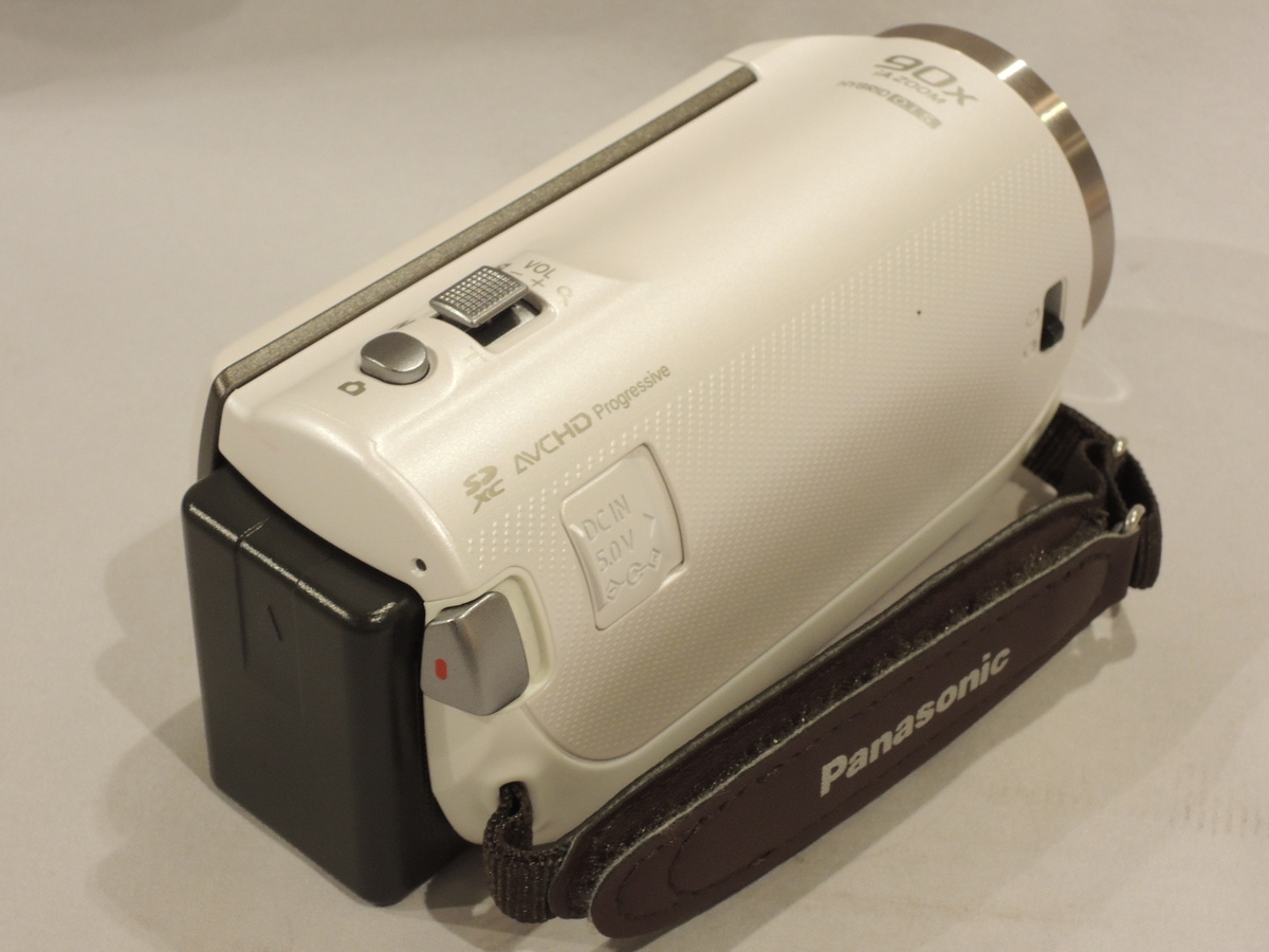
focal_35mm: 77
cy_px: 476
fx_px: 2823
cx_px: 634
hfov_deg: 25.3
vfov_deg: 19.1
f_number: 6.7
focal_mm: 13.8
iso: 400
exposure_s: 1/60
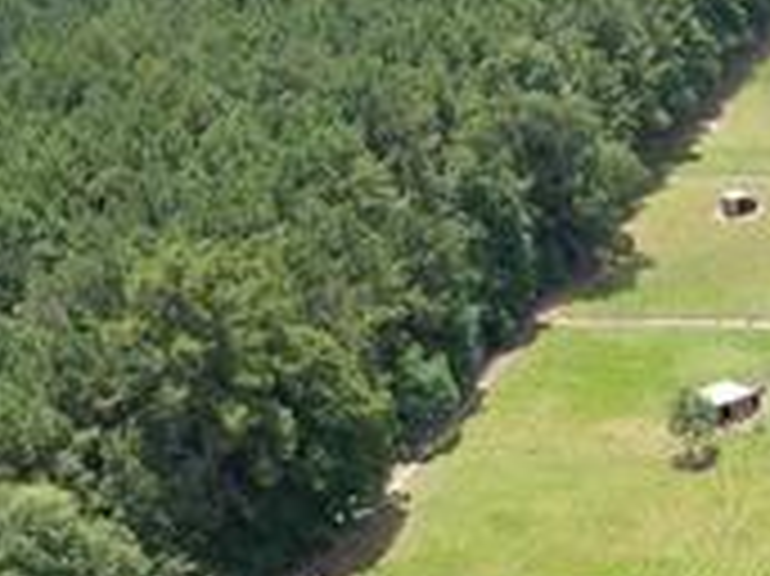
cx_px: 1148
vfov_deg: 14.3
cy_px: 657
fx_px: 2245
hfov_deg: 17.5
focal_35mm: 101
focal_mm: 10.26
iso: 100
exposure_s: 1/240
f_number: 5
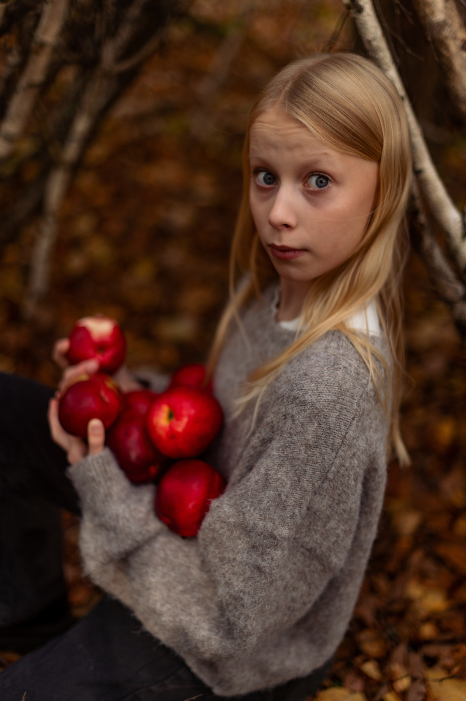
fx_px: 972
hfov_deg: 26.9
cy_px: 350
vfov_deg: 39.6
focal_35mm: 50
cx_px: 233
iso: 125
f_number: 1.6
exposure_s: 1/1600
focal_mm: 50
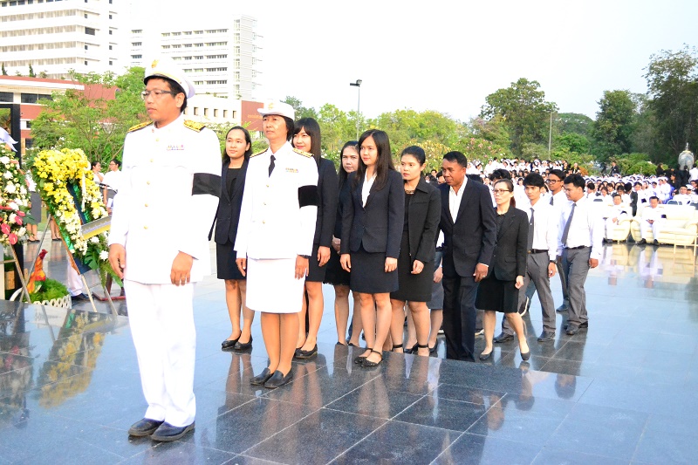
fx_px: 814
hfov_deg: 46.4
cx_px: 349
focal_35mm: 42
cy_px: 232
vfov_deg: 31.9
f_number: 5
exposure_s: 1/4000
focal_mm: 28
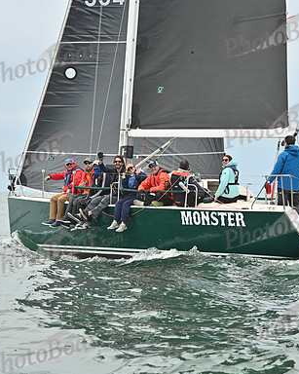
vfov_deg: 13.9
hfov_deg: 11.1
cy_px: 187
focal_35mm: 139
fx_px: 1538
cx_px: 174
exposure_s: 1/1250
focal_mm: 98
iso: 320
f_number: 6.3
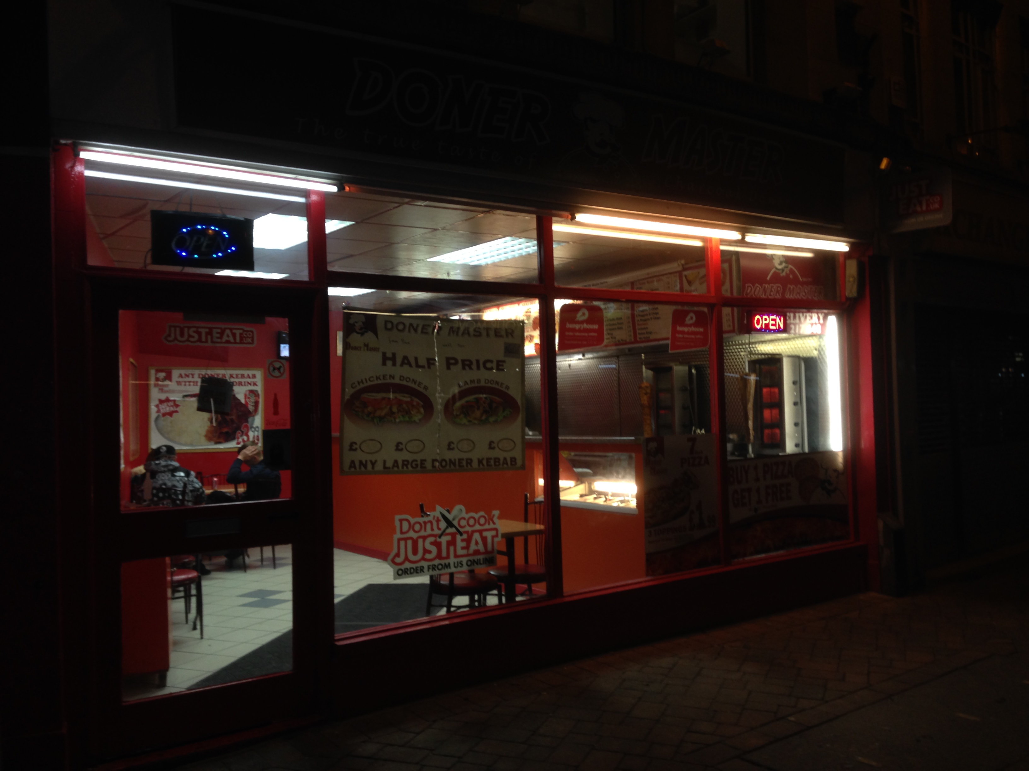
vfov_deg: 42.9
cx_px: 514
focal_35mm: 33
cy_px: 386
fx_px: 981
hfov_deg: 55.4
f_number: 2.4
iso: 50
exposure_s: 1/20
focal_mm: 4.12
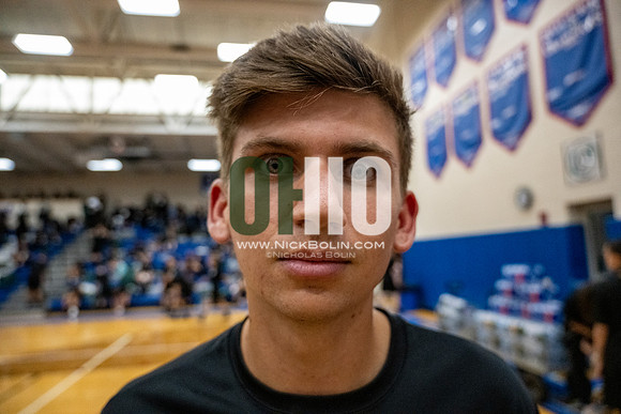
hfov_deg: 73.7
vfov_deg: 53.2
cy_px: 207
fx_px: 414
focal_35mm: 24
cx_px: 310
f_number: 4
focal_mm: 24
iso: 8000
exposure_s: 1/800
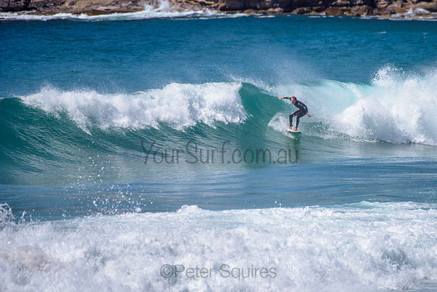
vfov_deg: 2.2
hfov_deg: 3.4
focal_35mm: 613
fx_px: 7440
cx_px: 268
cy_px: 113
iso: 90
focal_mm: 500
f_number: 5.6
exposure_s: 1/2000
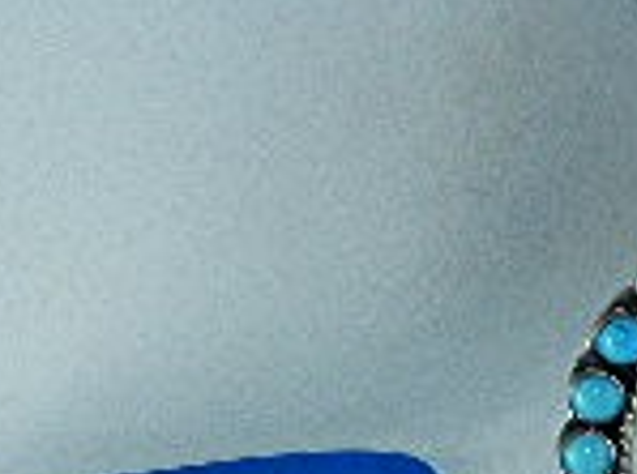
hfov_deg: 11.7
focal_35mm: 168
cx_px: 547
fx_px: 3084
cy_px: 162
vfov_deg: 8.8
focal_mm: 7.1
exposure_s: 1/32.1
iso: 200
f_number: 3.7
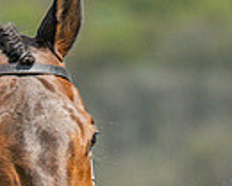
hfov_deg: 1.7
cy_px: 352
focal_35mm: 1136
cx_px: 187
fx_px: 7800
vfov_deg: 1.4
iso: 400
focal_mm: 155
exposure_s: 1/3200
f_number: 4
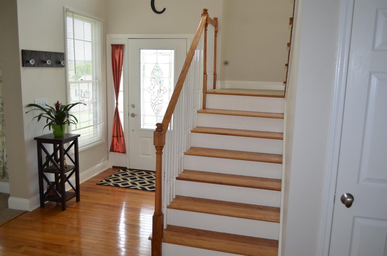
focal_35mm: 33
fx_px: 354
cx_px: 194
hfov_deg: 57.3
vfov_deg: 39.8
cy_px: 128
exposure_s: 1/125
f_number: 3.8
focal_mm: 22
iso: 320
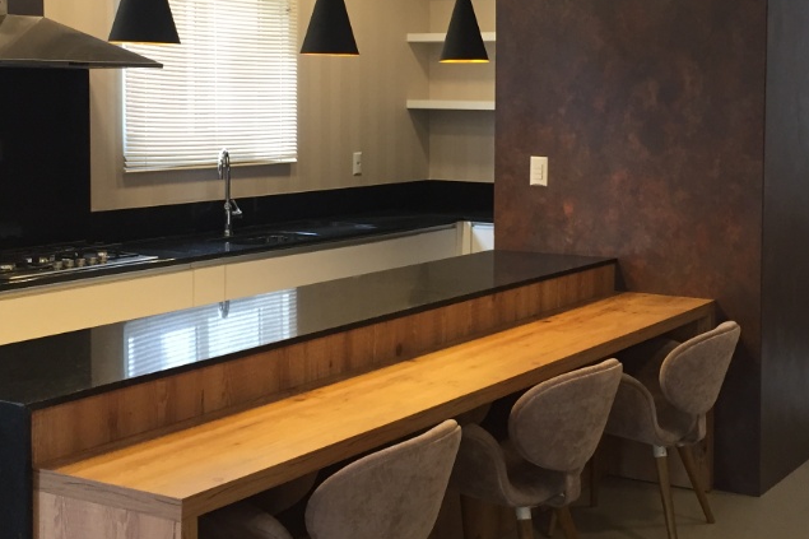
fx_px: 1281
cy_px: 167
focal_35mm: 57
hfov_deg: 35.0
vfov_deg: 23.6
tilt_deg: -2.6
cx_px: 471
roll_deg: -1.4
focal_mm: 4.15
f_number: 2.2
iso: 40
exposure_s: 1/30
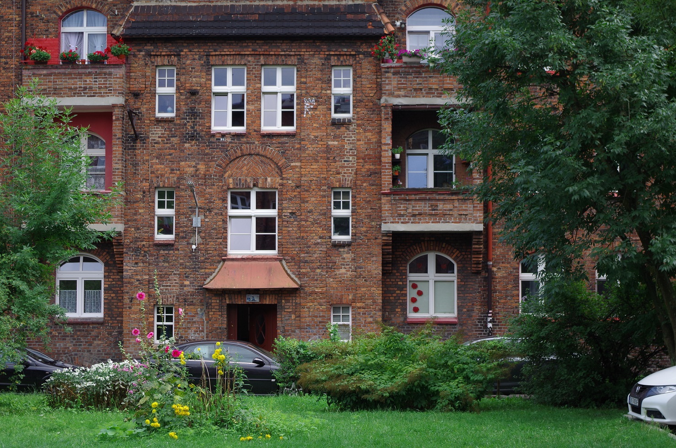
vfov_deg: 18.1
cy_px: 224
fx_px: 1406
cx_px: 338
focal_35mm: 75
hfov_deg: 27.0
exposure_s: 1/200
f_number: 6.3
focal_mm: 50
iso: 200
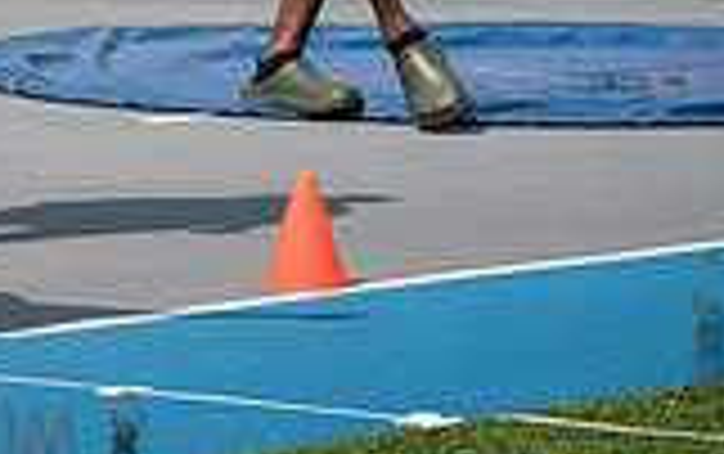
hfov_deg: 7.0
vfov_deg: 4.4
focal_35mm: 297
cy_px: -327
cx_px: -132
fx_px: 5866
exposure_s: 1/1000
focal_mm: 78
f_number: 5
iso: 100
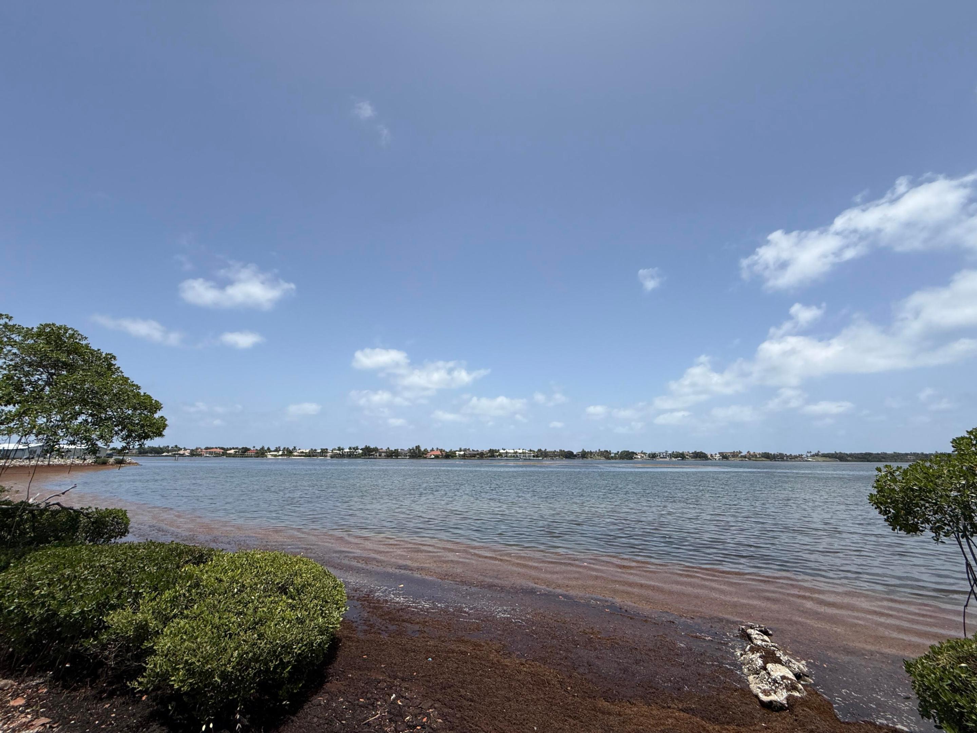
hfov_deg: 102.1
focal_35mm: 14
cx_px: 488
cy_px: 366
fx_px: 395
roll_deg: -0.8
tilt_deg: +14.0
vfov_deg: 85.7
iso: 50
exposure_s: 1/4149
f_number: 2.2
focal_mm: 2.22
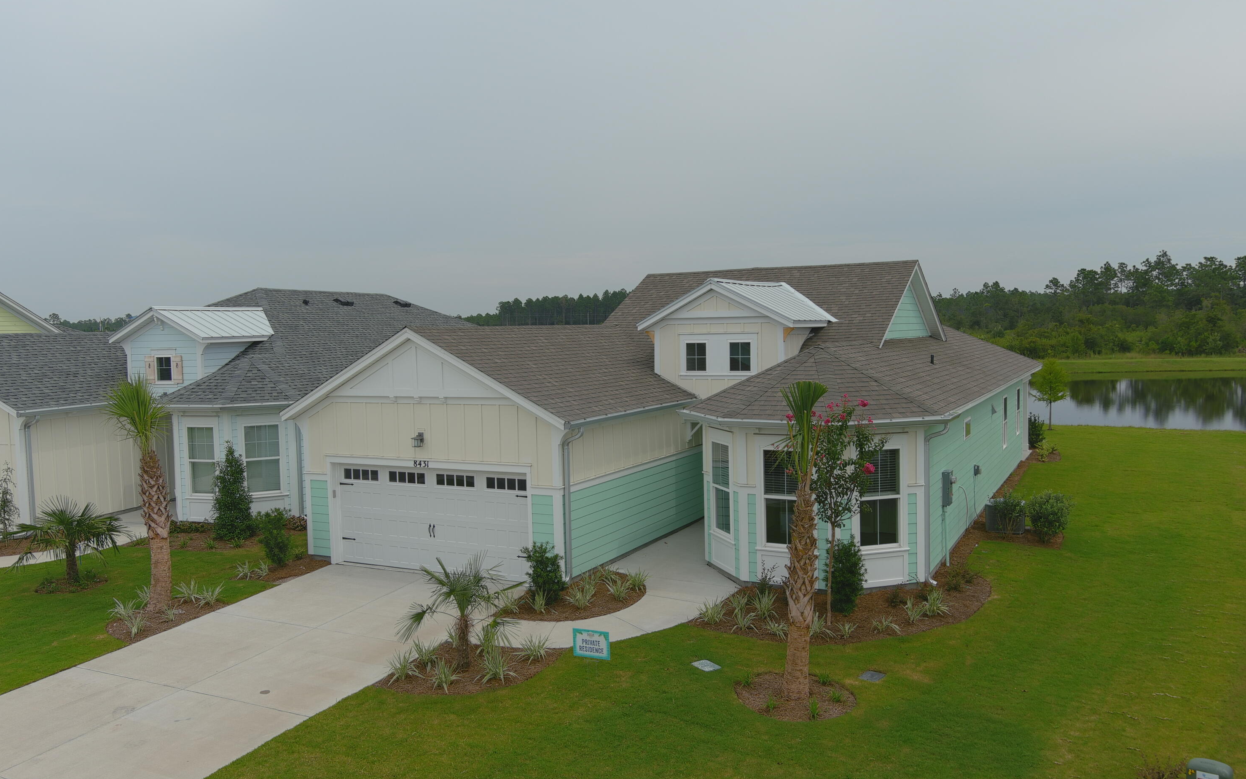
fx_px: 1019
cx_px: 617
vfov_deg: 41.8
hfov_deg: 62.9
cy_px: 386
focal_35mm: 30
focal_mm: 10.57
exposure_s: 1/1366
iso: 100
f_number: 2.8
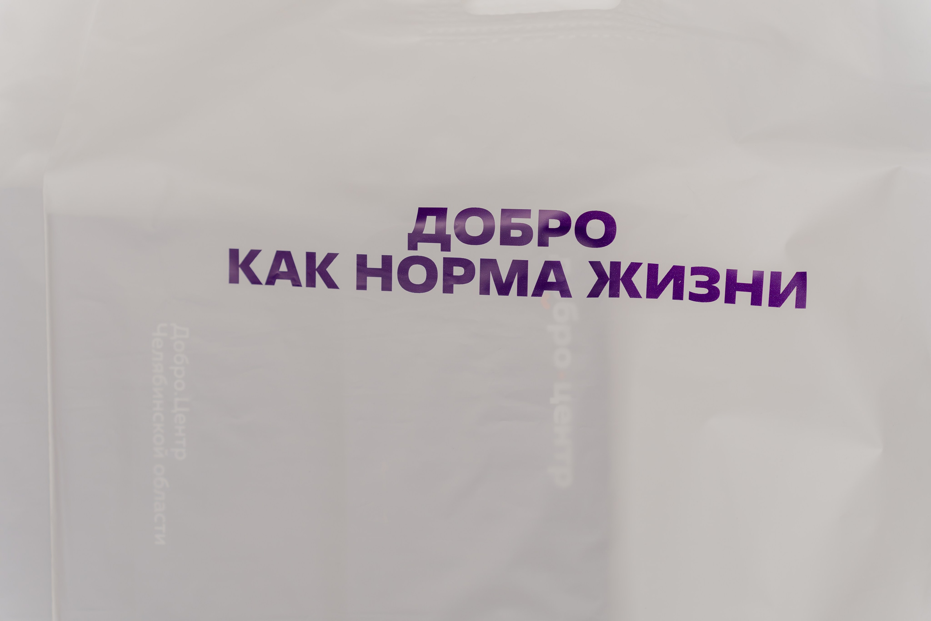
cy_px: 310
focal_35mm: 68
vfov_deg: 20.0
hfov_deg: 29.7
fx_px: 1759
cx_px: 466
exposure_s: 1/160
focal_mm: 68
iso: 1250
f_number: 2.8
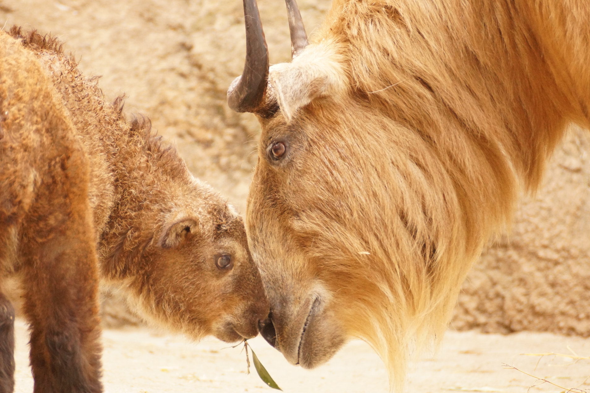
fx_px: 7374
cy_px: 210
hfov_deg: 4.6
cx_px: 292
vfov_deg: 3.1
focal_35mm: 450
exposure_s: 1/250
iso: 1600
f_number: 5.6
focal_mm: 280
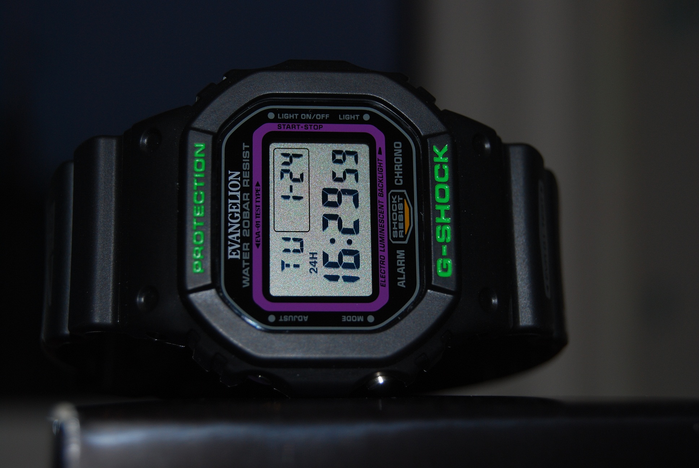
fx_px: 1604
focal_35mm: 82
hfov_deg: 24.6
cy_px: 234
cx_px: 350
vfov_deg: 16.6
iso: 200
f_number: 5.6
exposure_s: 1/60
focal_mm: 55
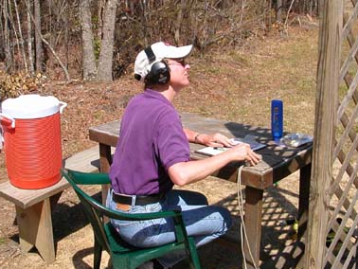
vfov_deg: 32.9
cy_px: 115
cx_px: 190
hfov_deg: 42.9
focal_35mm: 44
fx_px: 455
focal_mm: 5.6
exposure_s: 1/532
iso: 100
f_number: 4.5
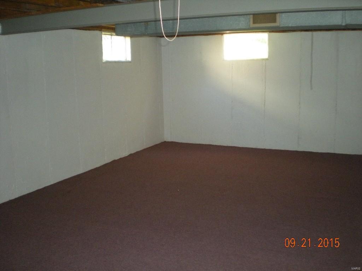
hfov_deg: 49.0
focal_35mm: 38
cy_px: 136
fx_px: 397
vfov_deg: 37.7
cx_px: 181
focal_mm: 6.3
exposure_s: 1/60
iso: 467
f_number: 3.1
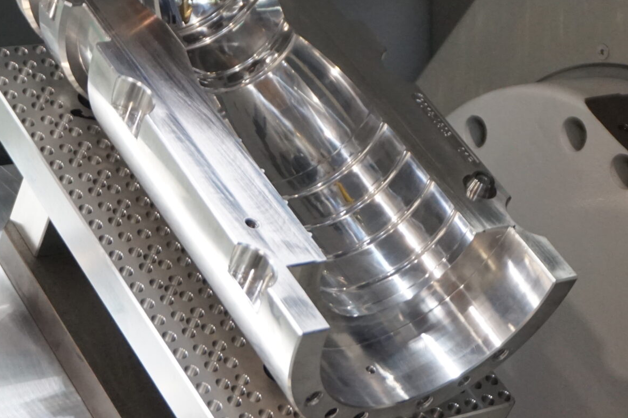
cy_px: 94
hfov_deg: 18.9
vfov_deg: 12.6
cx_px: 345
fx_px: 1884
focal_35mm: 108
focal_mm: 33
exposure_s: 1/160
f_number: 5
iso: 1600
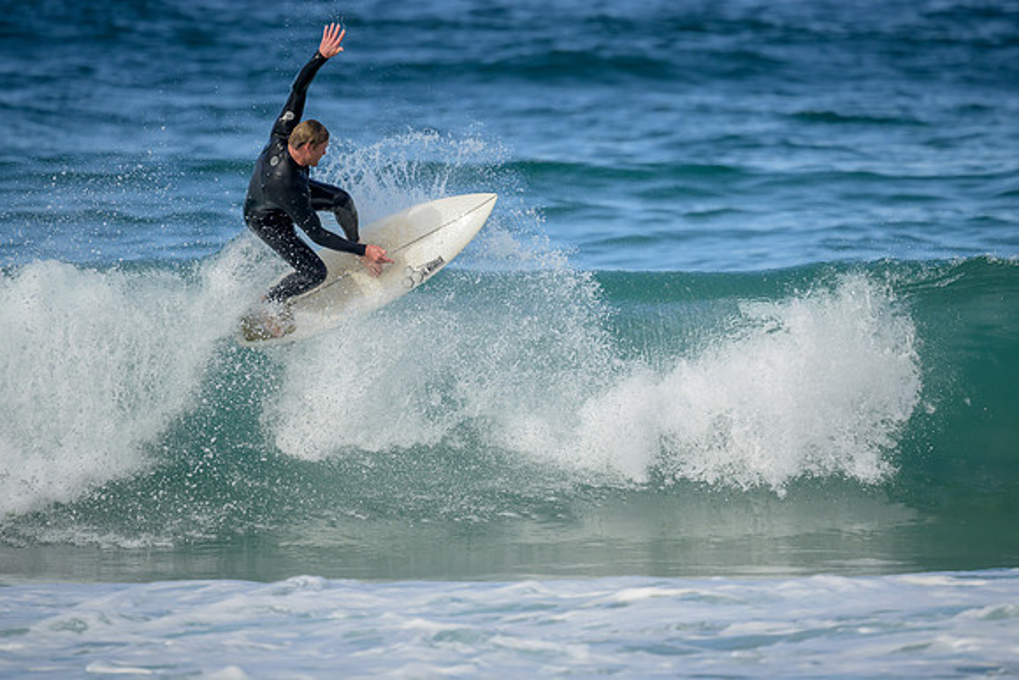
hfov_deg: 2.6
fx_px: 22649
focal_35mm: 800
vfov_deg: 1.7
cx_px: 510
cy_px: 340
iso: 560
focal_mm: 800
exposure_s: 1/2500
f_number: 6.3
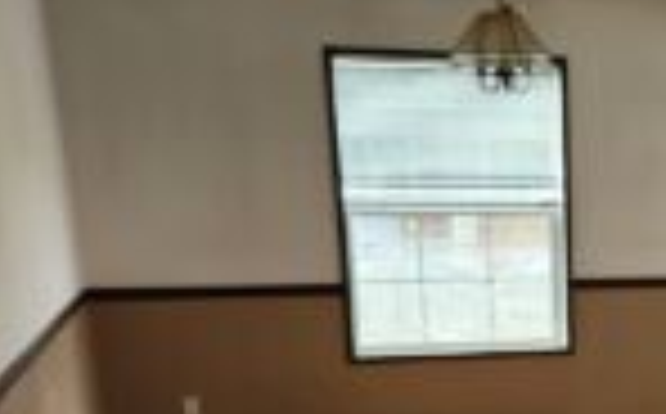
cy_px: 526
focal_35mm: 66
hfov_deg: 29.0
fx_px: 1196
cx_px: 675
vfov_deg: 18.4
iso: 160
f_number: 1.8
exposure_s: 1/120
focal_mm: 5.4
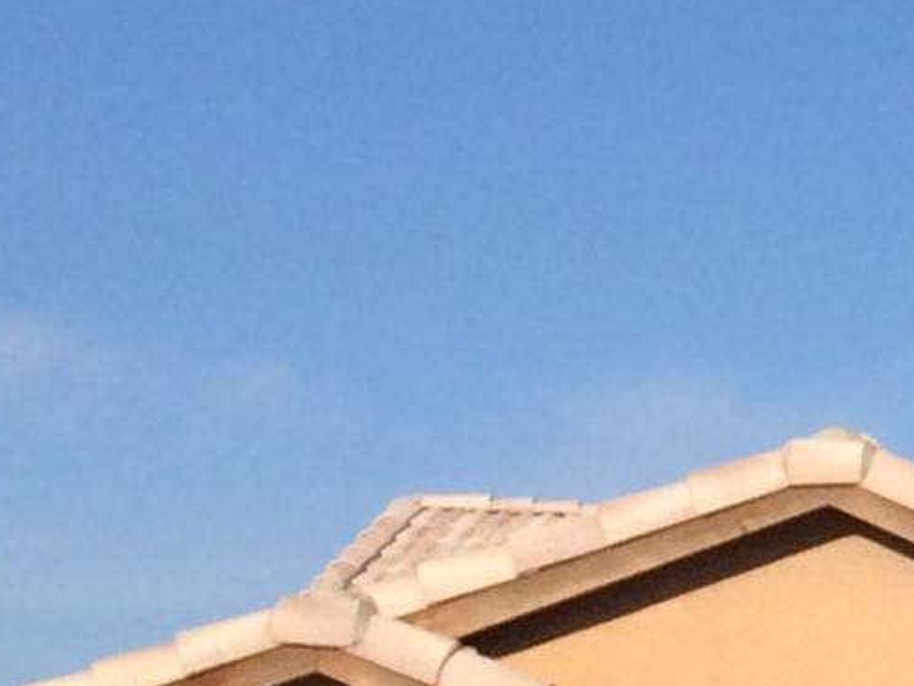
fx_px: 4649
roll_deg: +0.2
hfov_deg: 9.8
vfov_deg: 8.4
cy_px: 623
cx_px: 2252
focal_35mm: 176
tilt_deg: +5.1
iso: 32
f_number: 2.2
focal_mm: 4.15
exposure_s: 1/2564
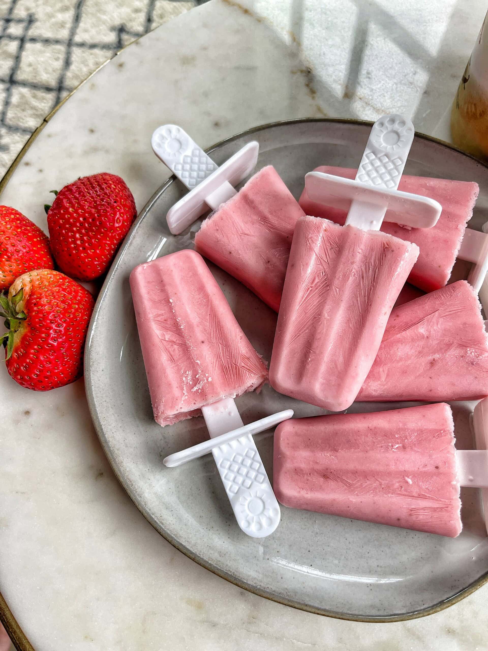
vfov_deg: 67.3
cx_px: 244
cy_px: 326
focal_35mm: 26
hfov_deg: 53.1
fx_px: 489
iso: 32
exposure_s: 1/121
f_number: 1.6
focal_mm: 5.1
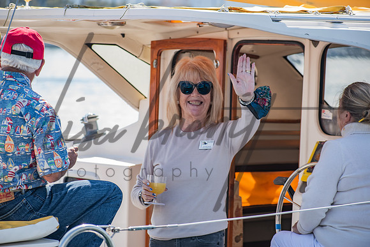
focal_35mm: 202
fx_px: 2082
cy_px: 124
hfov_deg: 10.2
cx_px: 185
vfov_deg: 6.8
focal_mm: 135
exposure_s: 1/200
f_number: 5.6
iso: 100
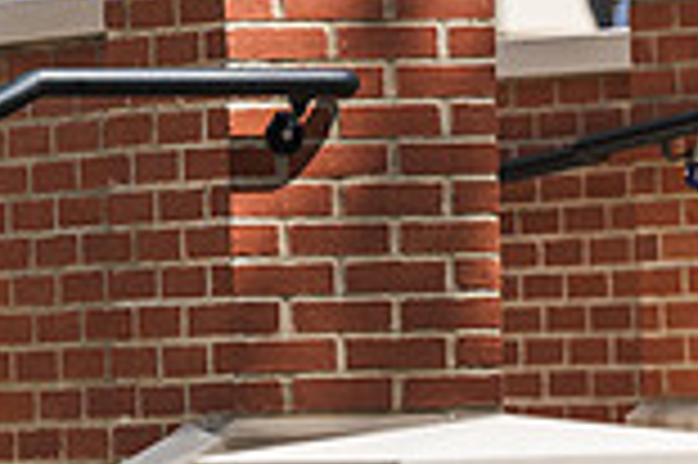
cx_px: 968
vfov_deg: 2.4
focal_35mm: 563
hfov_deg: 3.7
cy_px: -47
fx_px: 10904
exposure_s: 1/1000
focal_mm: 150
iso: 125
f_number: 4
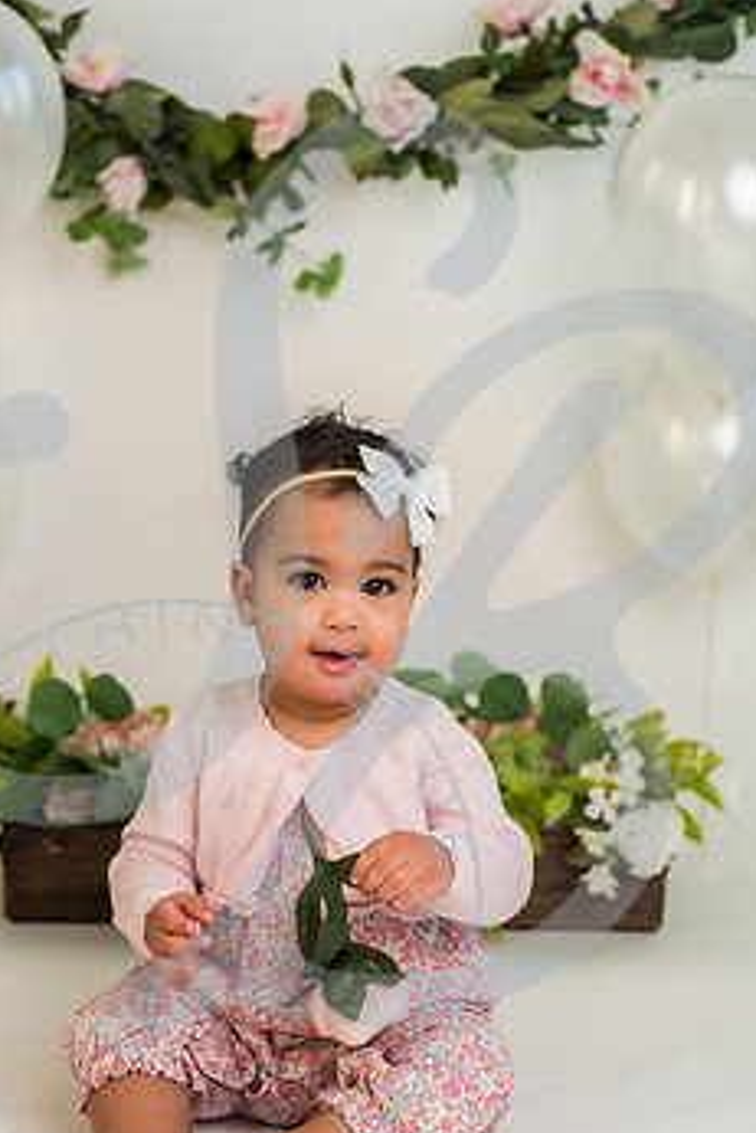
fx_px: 2045
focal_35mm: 65
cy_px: 655
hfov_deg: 20.9
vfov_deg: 30.9
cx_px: 324
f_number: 2.8
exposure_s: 1/200
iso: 100
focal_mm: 50
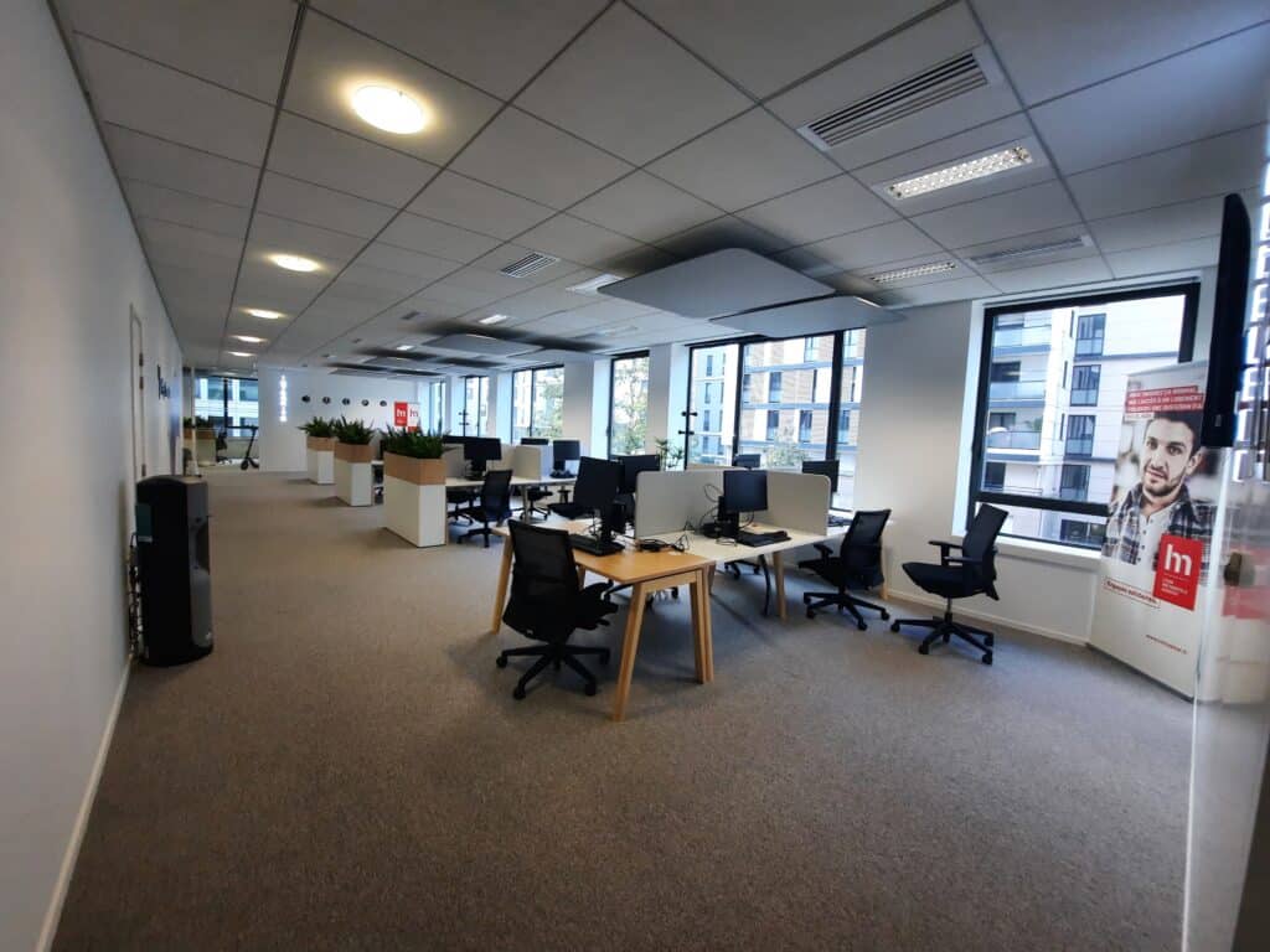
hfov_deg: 106.2
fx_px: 477
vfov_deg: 89.9
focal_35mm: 13
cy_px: 476
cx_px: 635
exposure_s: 1/50
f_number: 2.2
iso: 80
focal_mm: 1.74
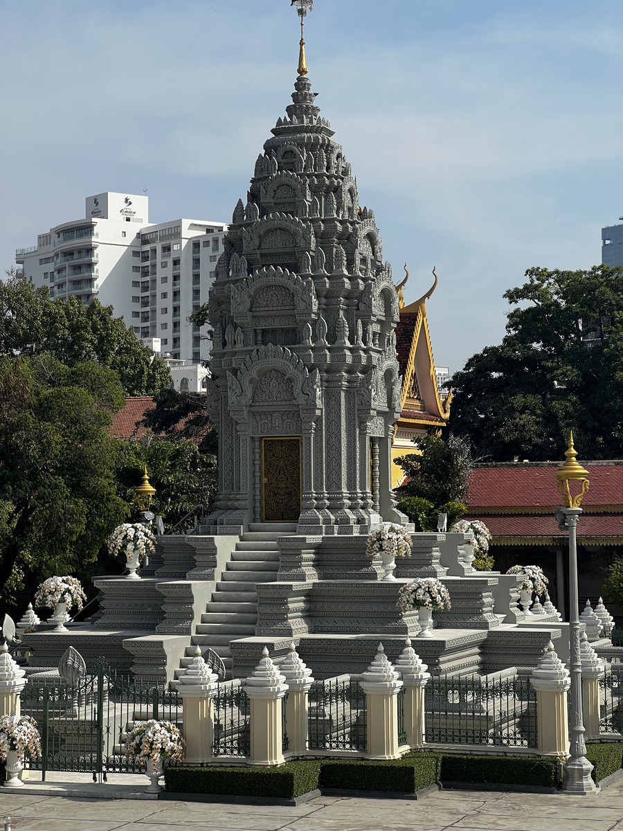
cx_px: 312
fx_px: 1848
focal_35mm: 77
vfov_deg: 25.3
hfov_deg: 19.1
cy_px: 416
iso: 32
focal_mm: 9
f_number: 2.8
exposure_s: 1/889
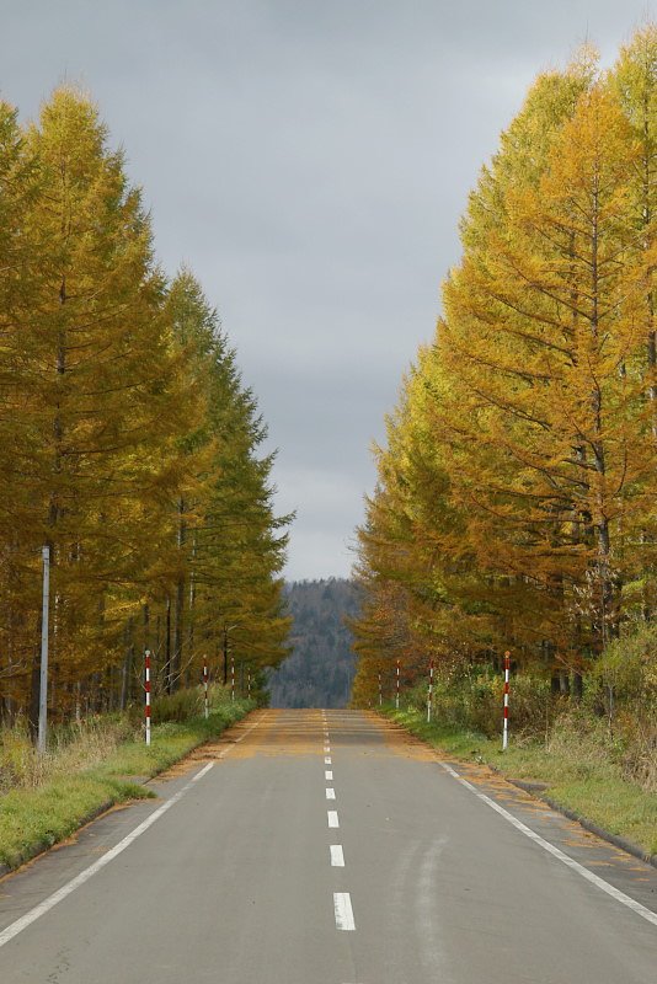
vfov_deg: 17.1
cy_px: 492
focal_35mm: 120
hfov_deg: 11.4
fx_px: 3282
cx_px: 328
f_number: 9
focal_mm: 80
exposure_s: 1/250
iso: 400
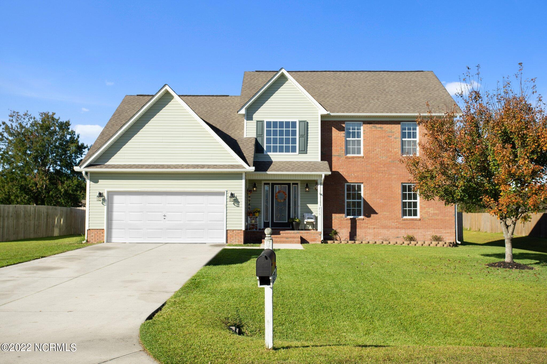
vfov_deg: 36.9
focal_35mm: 36
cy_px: 182
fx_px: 547
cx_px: 274
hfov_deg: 53.1
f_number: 8
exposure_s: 1/500
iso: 160
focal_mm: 36
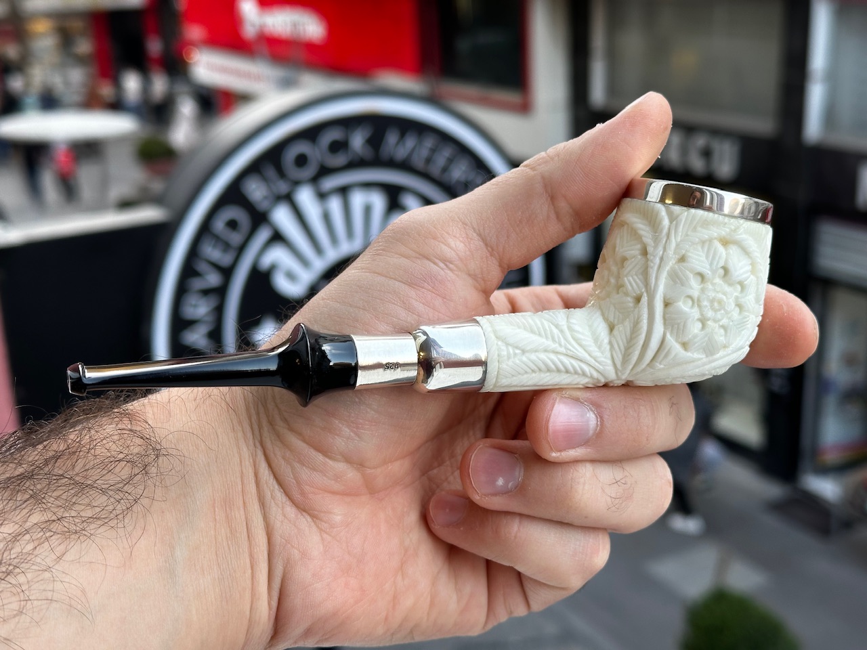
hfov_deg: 39.7
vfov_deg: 30.3
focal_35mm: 48
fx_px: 1202
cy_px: 325
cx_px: 434
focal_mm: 6.86
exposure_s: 1/100
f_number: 1.78
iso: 50
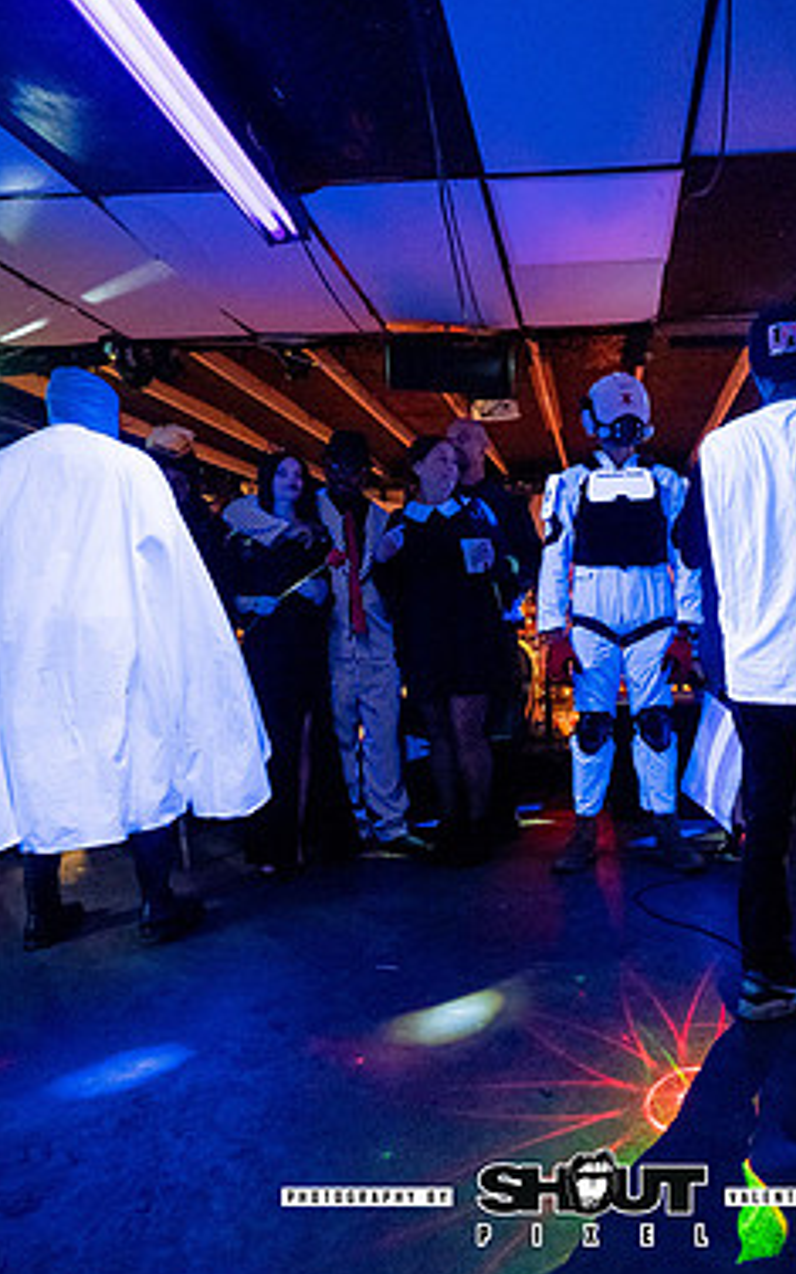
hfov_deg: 52.6
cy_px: 649
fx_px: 764
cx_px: 600
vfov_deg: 79.6
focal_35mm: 22
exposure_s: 1/160
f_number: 2.8
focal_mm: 14
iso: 3200
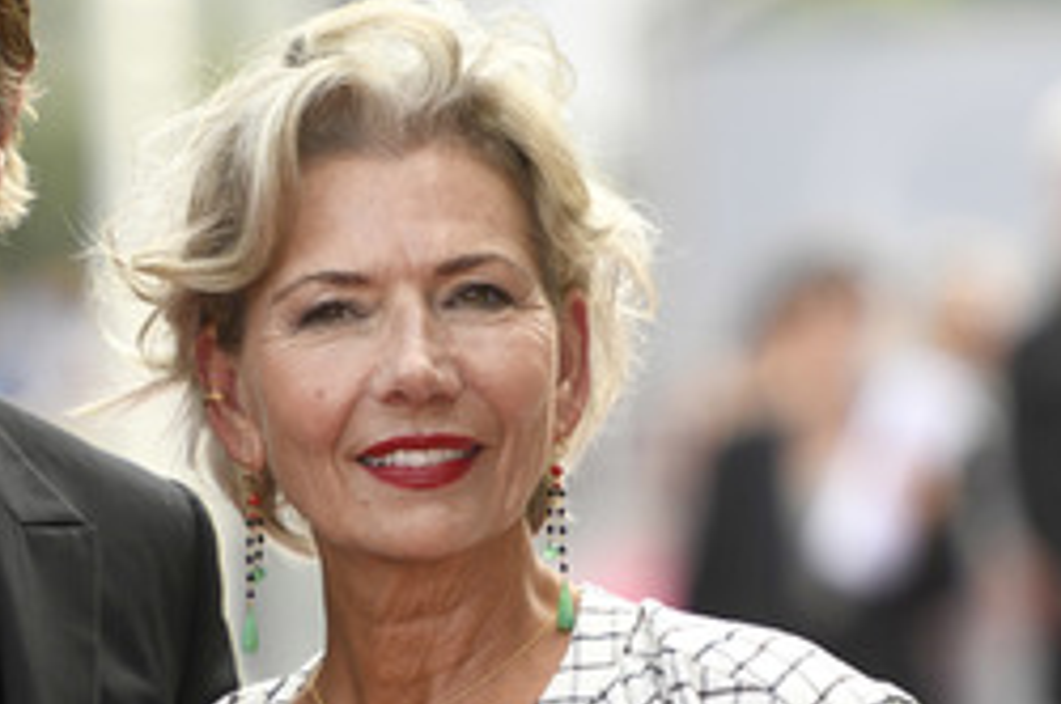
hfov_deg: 3.6
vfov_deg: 2.4
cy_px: 394
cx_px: 138
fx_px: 16983
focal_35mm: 577
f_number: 5.6
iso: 800
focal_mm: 320
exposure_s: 1/800
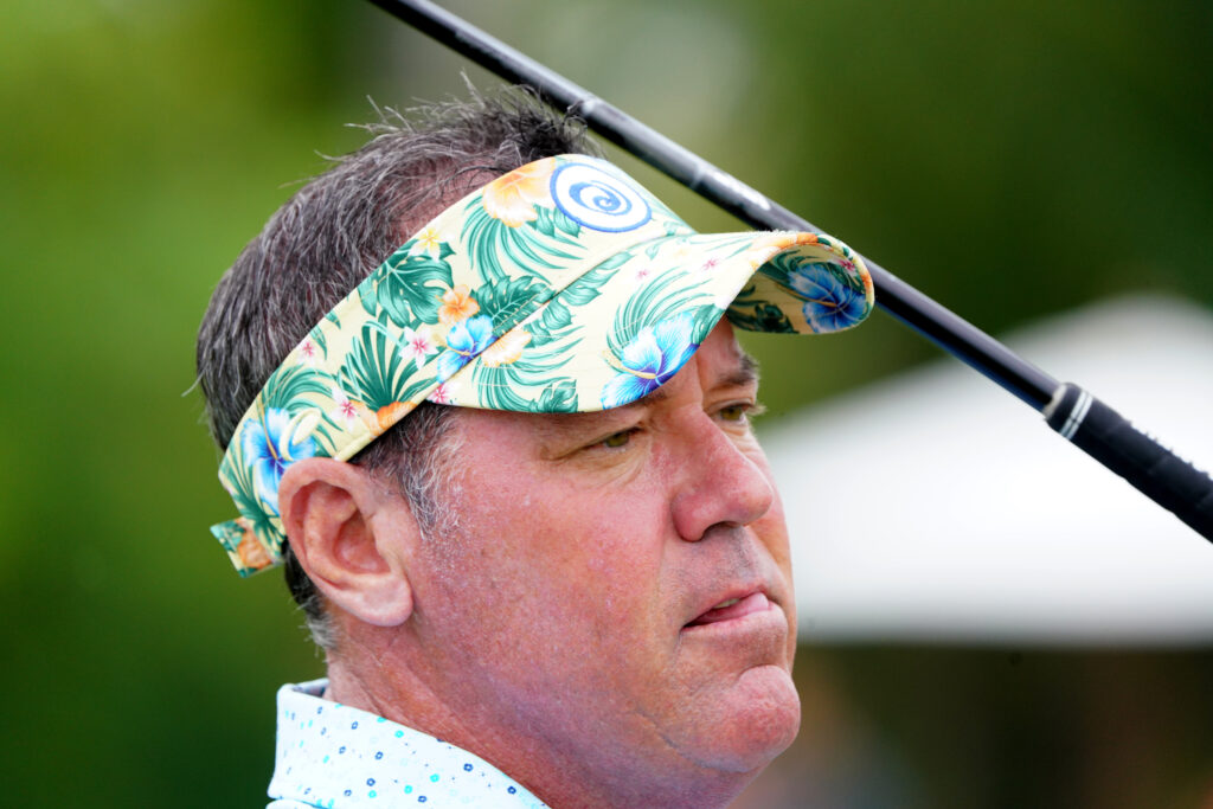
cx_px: 606
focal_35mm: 600
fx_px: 20218
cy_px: 404
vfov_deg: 2.3
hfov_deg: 3.4
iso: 1250
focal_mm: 600
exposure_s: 1/640
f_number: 7.1
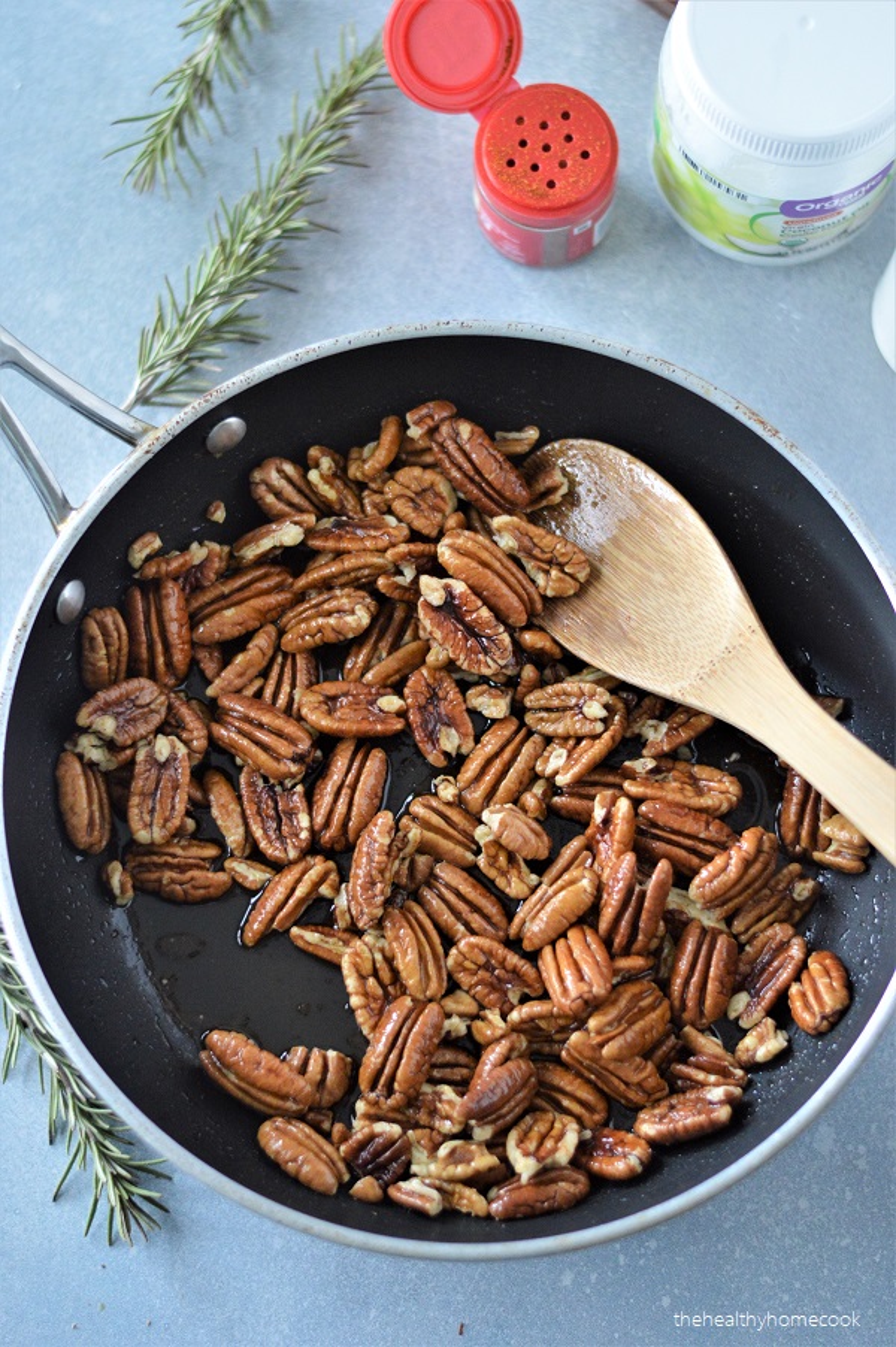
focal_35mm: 75
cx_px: 448
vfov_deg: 27.0
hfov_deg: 18.2
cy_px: 674
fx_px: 2804
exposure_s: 1/500
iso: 1800
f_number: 2
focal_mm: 50
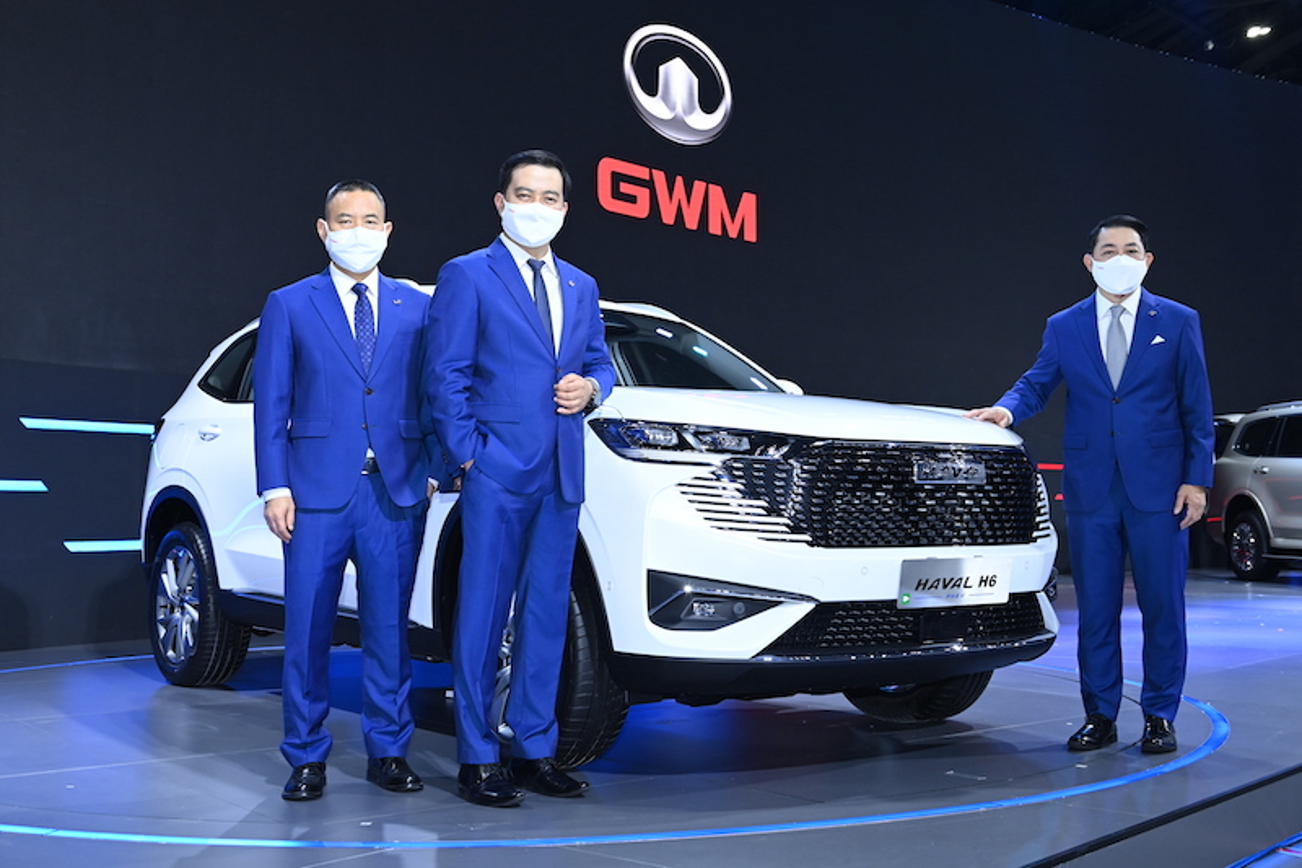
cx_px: 651
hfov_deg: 48.5
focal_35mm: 40
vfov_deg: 33.4
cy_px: 434
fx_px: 1446
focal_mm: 40
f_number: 5.6
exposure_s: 1/200
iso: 2000
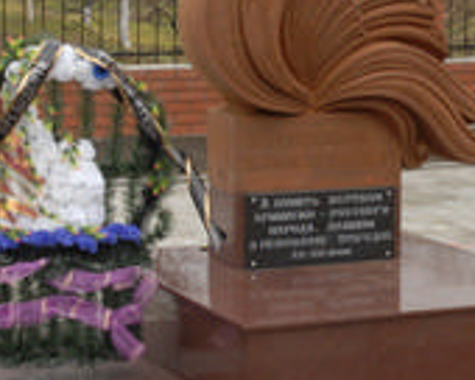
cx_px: 391
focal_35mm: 116
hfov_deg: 16.4
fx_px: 1631
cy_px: 98
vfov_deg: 13.2
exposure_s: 1/250
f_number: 8
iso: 500
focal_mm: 28
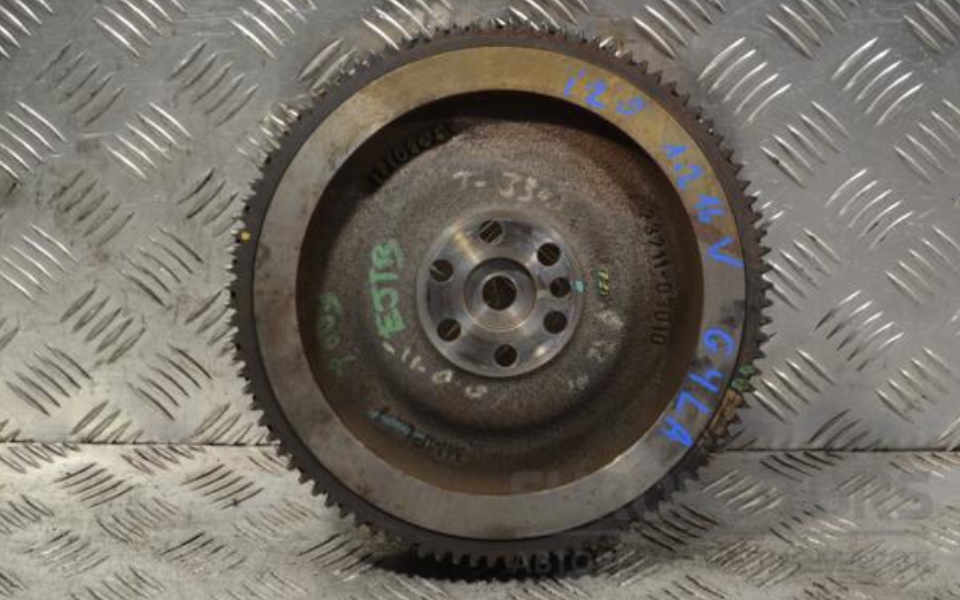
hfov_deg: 24.5
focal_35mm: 85
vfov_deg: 15.4
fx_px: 2211
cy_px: 282
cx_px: 481
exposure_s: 1/30
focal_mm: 55
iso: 250
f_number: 5.6
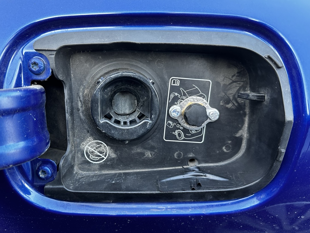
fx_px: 251
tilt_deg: -45.9
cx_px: 141
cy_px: 122
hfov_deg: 63.3
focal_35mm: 28
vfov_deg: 49.7
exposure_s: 1/121
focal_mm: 6.86
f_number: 1.78
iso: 160
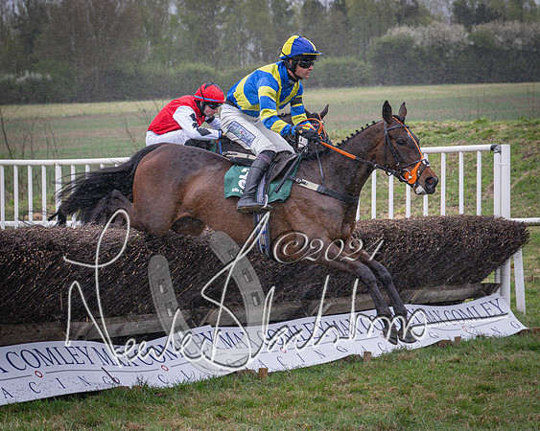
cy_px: 201
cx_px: 335
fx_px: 2345
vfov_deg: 10.5
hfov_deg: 13.1
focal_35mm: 147
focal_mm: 70
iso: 1600
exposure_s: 1/1000
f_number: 4
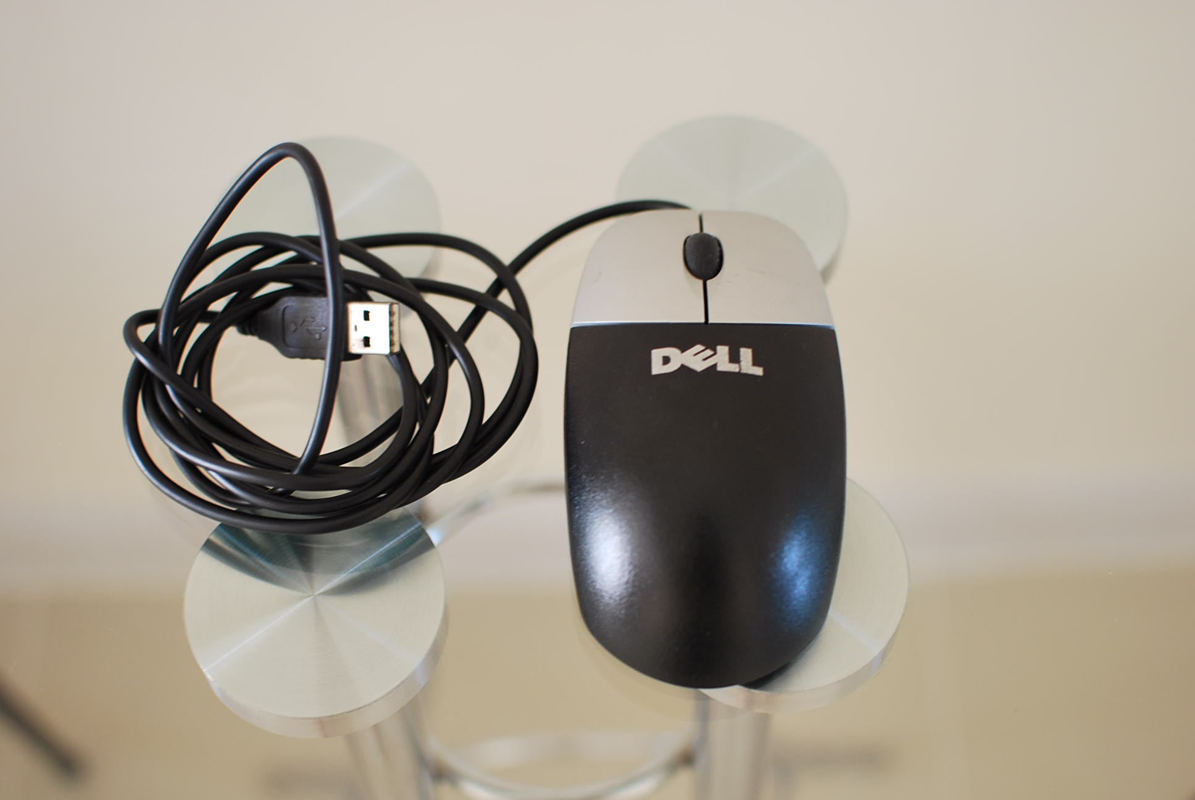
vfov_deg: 25.8
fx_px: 1745
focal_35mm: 52
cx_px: 598
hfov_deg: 37.8
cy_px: 400
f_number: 2.8
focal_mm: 35
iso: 200
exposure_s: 1/30
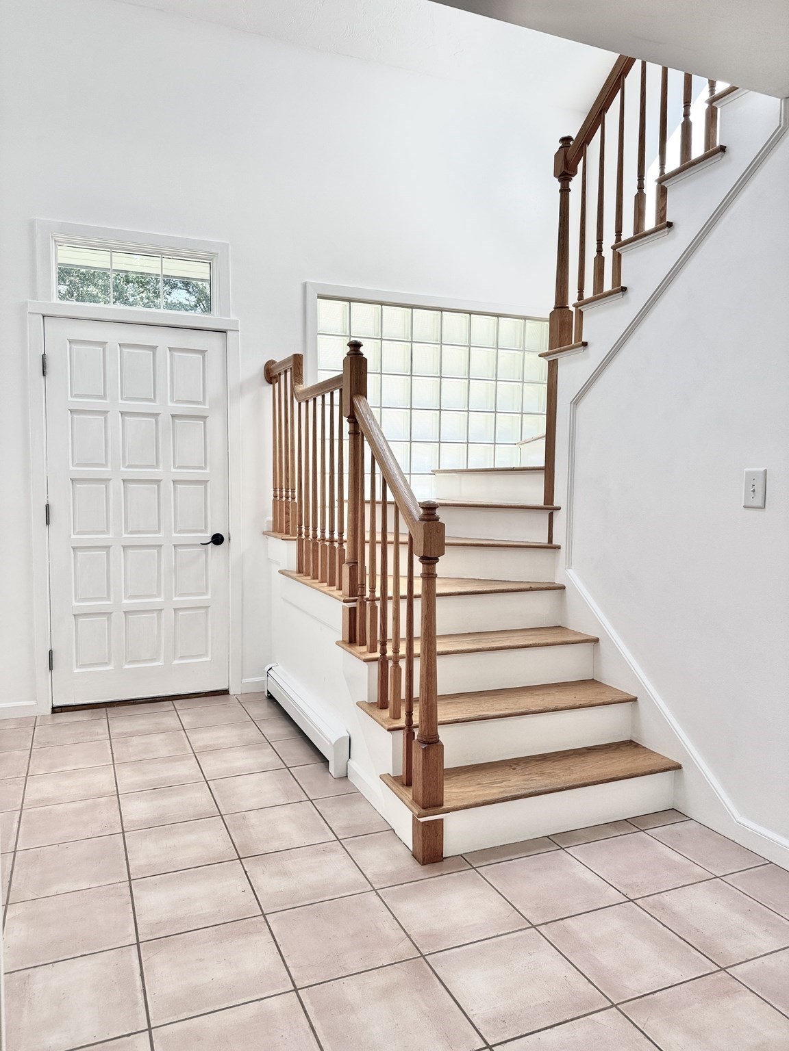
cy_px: 526
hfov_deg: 56.8
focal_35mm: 24
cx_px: 394
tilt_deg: -1.4
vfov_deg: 71.6
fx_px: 729
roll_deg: -1.3
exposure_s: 1/222
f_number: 1.78
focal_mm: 6.76
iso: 64
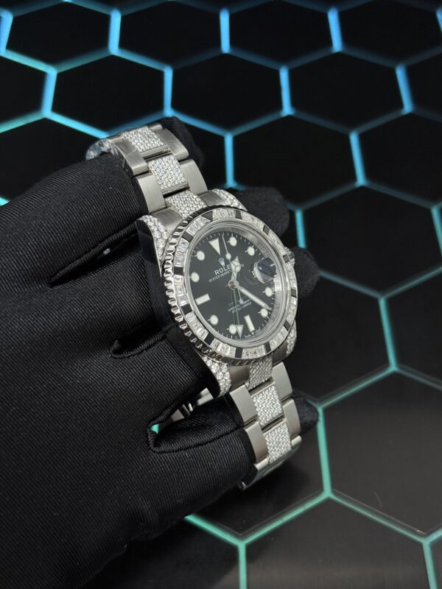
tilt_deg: -48.9
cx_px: 221
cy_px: 294
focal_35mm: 48
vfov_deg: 39.7
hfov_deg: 30.3
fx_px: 817
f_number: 1.78
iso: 200
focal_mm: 6.76
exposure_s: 1/60
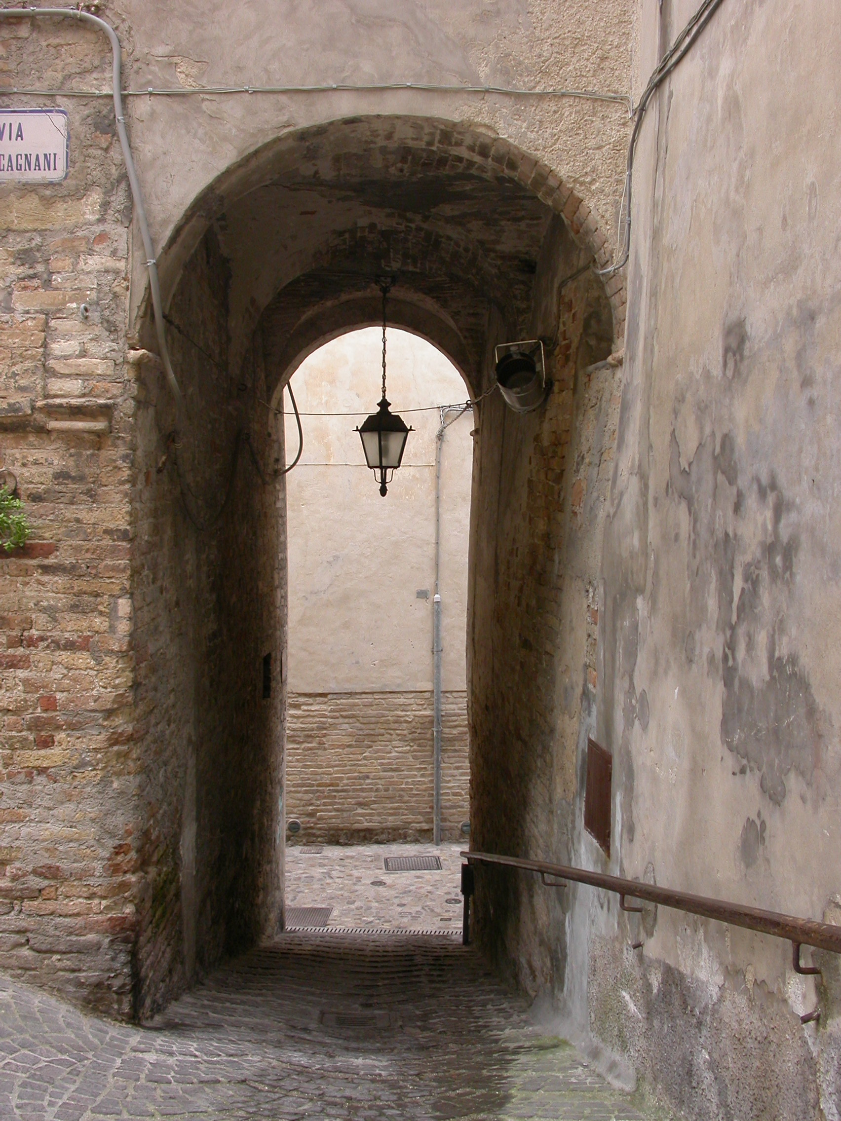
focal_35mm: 38
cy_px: 560
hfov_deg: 37.7
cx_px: 420
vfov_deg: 49.0
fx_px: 1231
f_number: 4.2
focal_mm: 7.85
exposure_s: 1/119
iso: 100
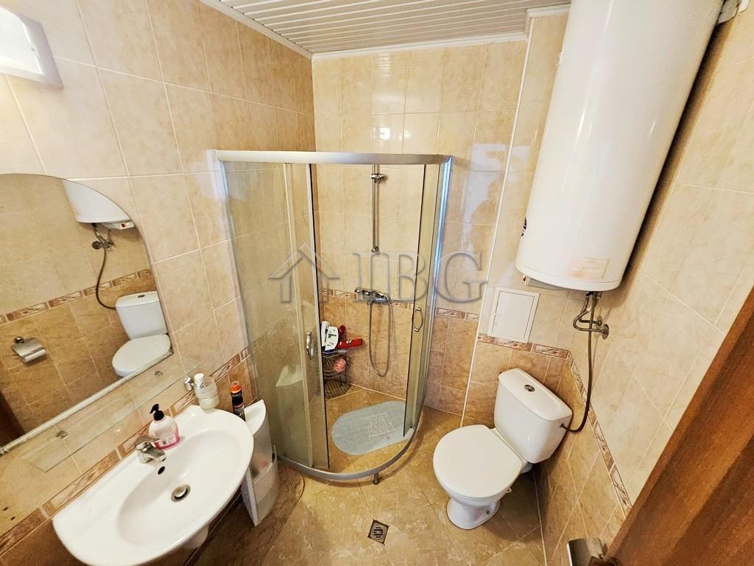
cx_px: 377
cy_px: 283
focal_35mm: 13
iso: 320
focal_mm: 1.7
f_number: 2.2
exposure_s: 1/33.3
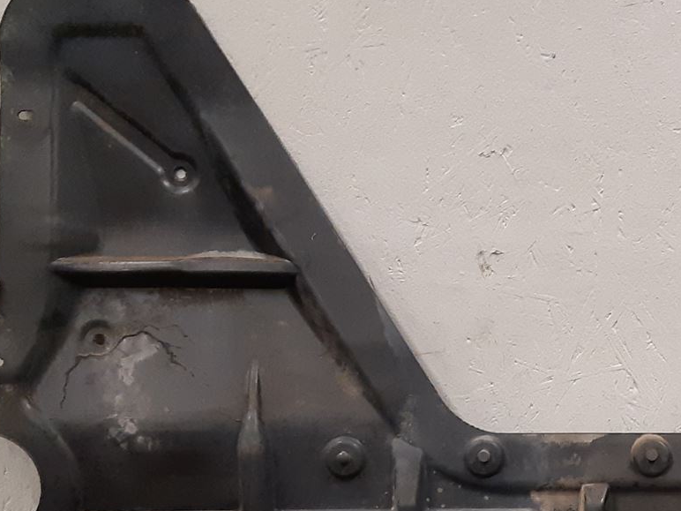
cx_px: 696
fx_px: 1357
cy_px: 489
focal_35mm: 69
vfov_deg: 20.7
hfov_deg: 26.5
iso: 250
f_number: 1.7
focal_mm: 3.93
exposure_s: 1/50
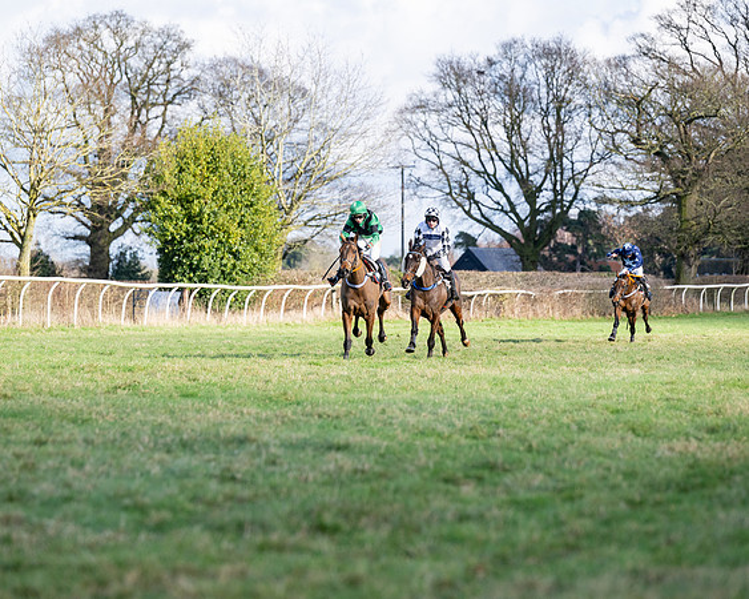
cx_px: 374
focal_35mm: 186
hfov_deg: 10.4
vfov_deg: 8.3
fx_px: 4118
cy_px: 300
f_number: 4
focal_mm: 165
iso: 400
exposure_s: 1/2500
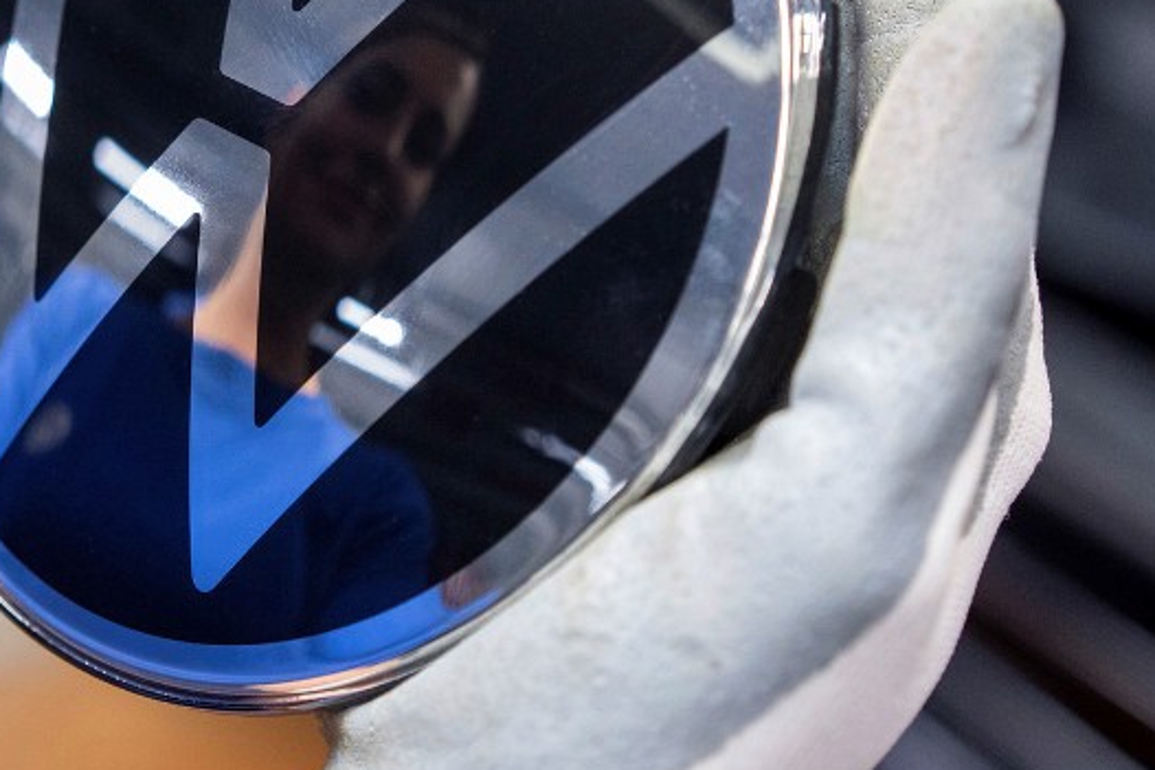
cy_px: 126
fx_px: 3434
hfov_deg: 18.9
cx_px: 253
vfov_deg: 12.7
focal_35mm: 107
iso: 5000
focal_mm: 55
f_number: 4
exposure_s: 1/200
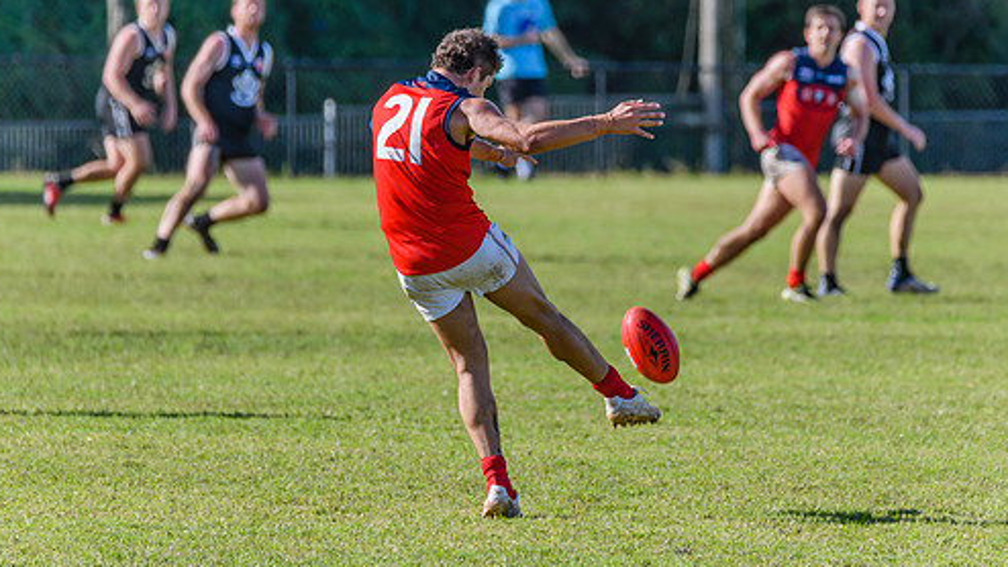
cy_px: 219
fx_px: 14996
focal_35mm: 561
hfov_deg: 3.8
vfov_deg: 2.2
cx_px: 511
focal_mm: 420
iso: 800
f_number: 6
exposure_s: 1/2000
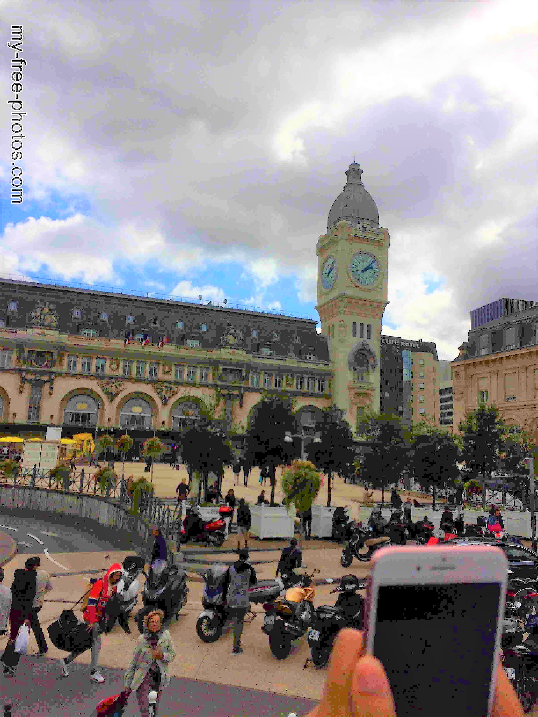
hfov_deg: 48.2
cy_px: 358
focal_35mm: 29
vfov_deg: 61.7
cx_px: 269
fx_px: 601
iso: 40
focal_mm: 4.15
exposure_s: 1/5882
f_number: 2.2
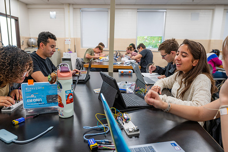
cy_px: 76
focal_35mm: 25
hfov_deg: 71.8
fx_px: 157
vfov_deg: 51.4
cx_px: 114
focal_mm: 24
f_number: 3.5
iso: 500
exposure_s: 1/160
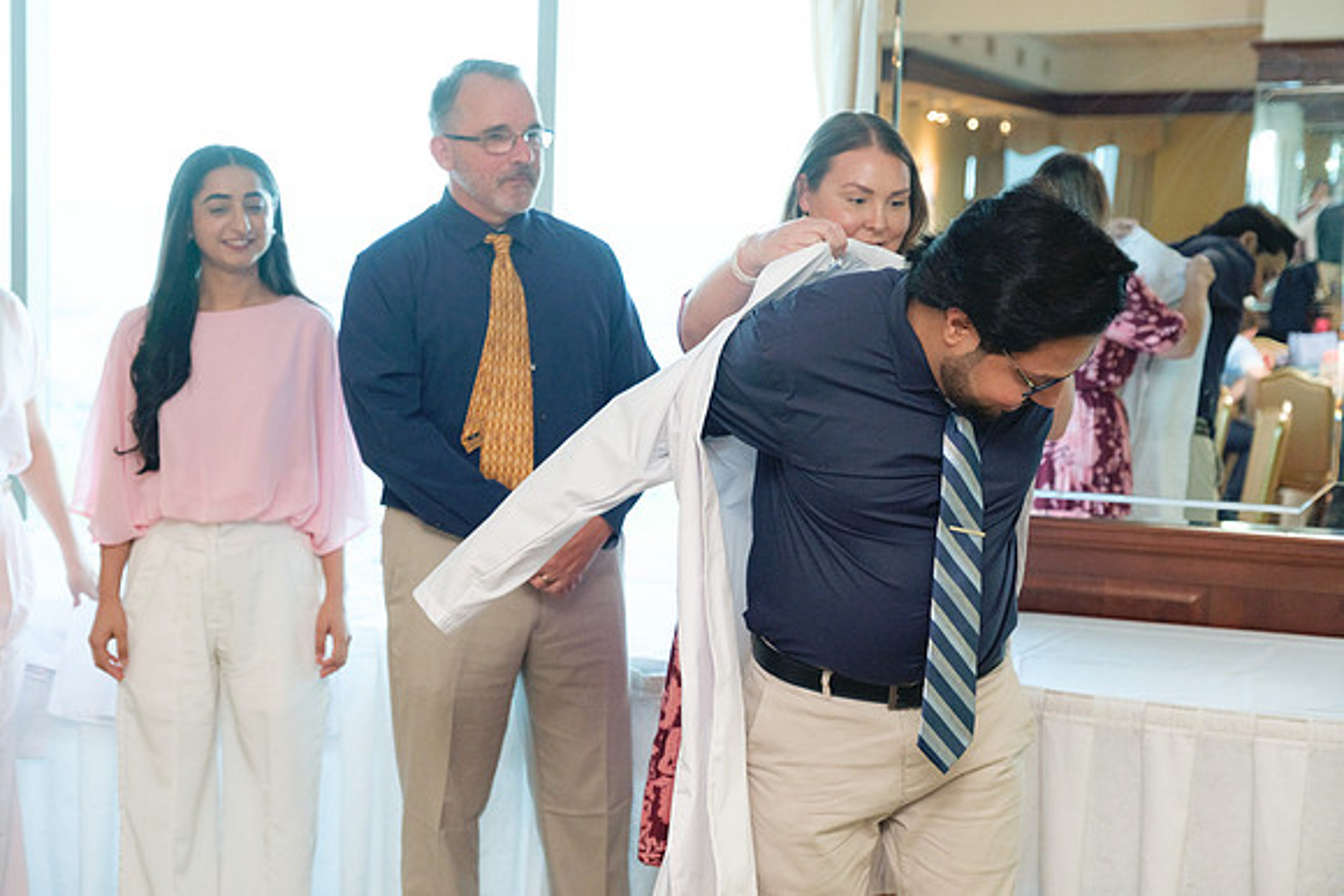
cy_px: 448
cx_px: 672
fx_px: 2091
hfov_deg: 35.6
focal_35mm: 56
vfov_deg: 24.2
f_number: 2.8
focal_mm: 37.6
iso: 640
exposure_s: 1/125
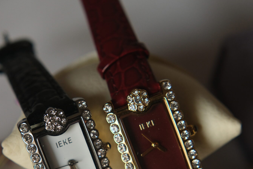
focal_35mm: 95
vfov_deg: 14.3
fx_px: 668
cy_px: 152
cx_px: 82
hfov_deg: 21.4
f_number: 3.6
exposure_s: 1/160
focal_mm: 33
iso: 640
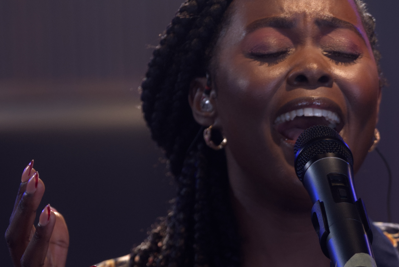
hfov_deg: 5.3
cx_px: 296
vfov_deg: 3.5
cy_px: 299
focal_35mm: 389
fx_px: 4315
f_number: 2.8
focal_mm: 112
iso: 500
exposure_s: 1/250
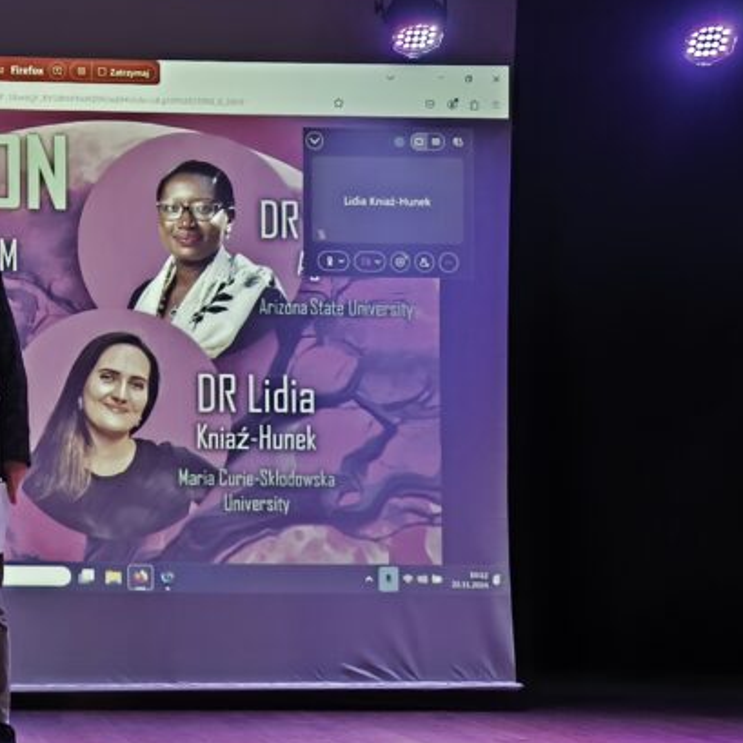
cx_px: 54
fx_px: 1773
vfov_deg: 23.6
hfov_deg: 23.0
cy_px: 446
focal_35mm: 73
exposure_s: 1/17.1
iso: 1000
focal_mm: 4.71
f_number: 1.7
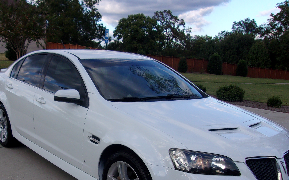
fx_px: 354
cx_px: 107
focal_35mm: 45
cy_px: 145
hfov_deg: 44.0
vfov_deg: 28.0
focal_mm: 4.9
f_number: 3
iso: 80
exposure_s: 1/400
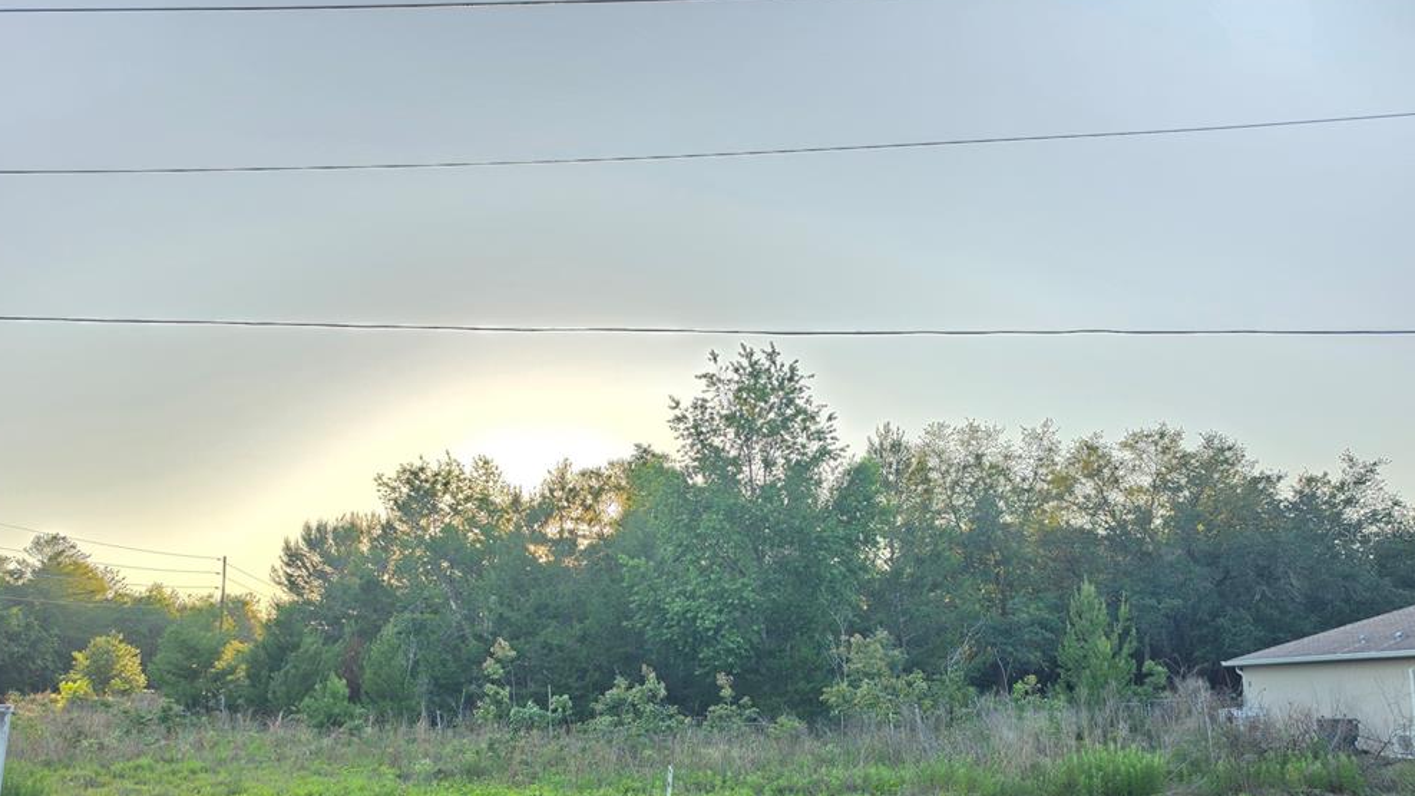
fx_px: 975
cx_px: 692
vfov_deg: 43.7
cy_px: 532
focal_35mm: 26
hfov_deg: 71.9
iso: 20
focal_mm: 6.5
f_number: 1.4
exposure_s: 1/359
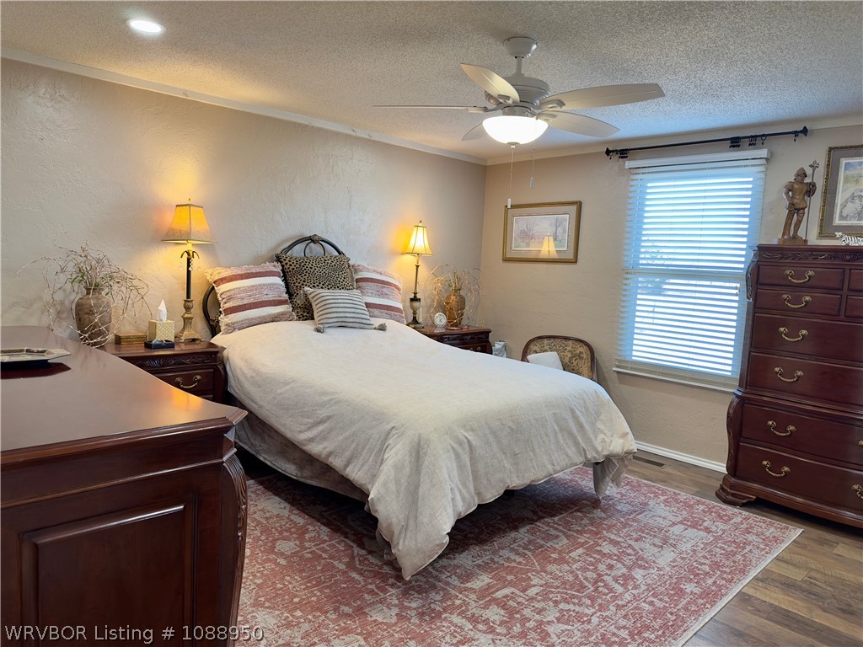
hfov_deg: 71.6
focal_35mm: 24
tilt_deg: -5.3
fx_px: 598
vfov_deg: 56.8
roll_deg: -2.4
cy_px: 324
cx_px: 432
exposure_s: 1/60
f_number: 1.78
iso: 80
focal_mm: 6.86
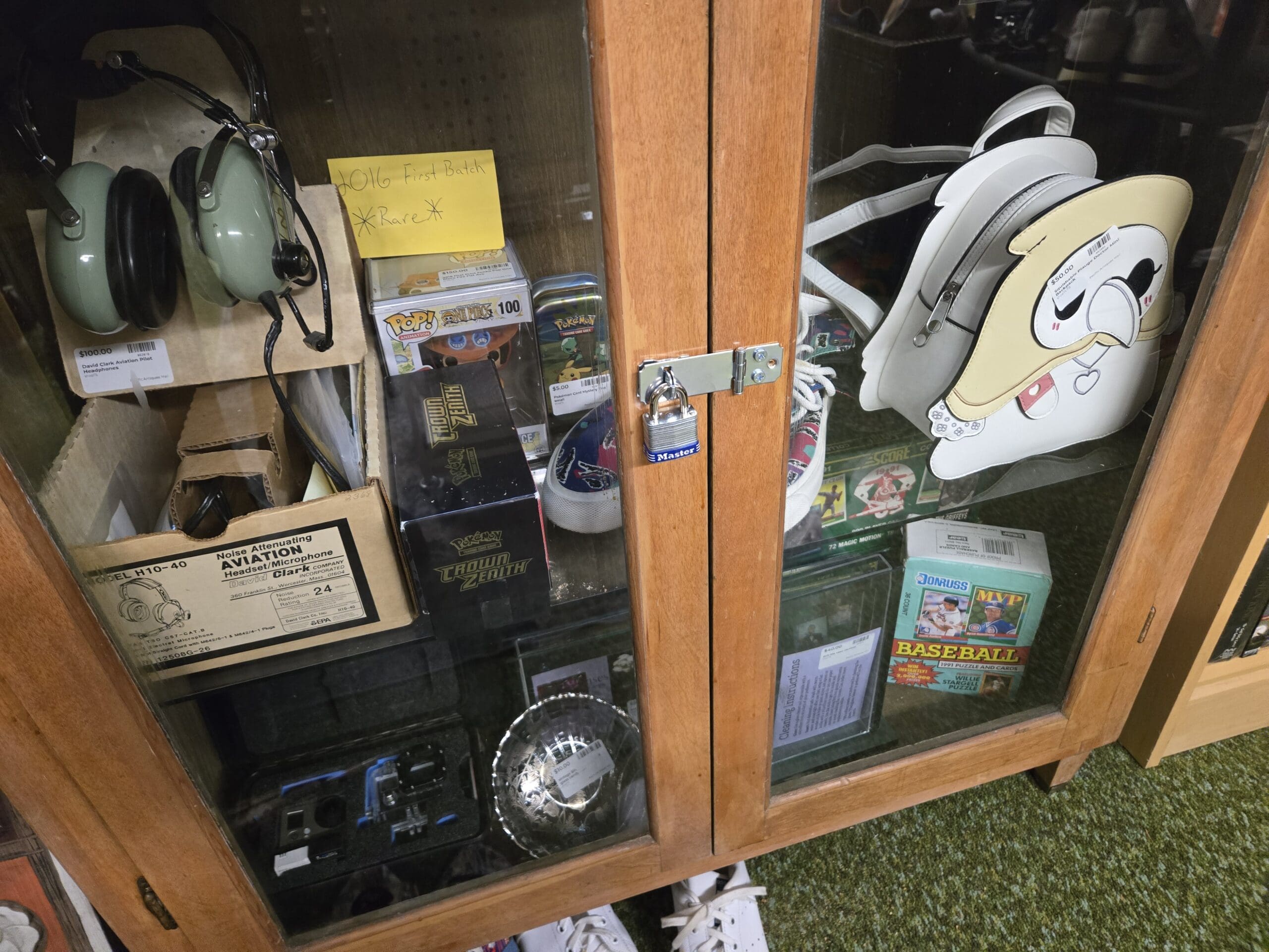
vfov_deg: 58.9
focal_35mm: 23
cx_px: 634
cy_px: 476
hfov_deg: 73.9
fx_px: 843
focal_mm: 5.4
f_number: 1.8
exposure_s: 1/60
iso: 1000
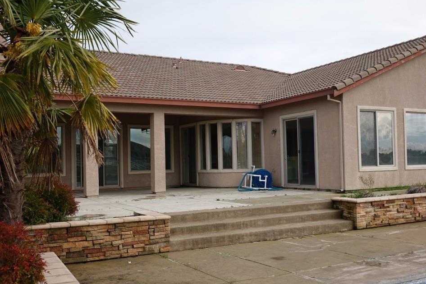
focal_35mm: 39
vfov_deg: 34.2
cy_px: 150
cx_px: 230
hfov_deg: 49.5
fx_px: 461
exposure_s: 1/640
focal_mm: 13.37
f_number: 4
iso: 125
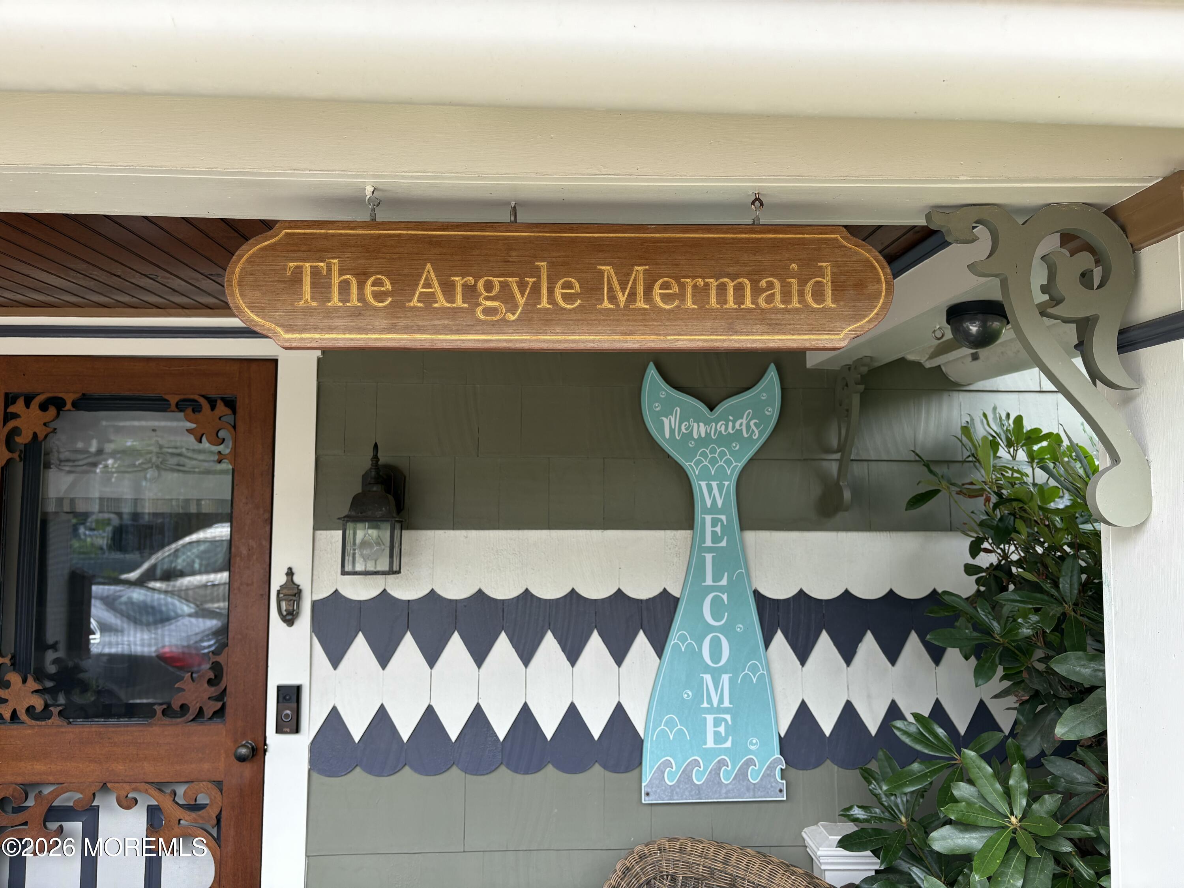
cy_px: 444
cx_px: 592
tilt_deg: +4.1
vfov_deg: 53.1
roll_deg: +0.0
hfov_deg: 67.3
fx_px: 889
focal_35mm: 26
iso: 40
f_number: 1.6
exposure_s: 1/177
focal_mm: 5.96
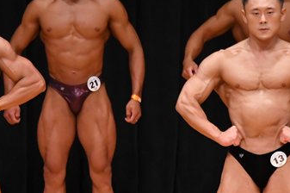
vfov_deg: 2.2
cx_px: 97
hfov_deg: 3.3
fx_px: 4998
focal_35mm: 621
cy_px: 165
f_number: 5.6
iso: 4000
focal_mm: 180
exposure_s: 1/400
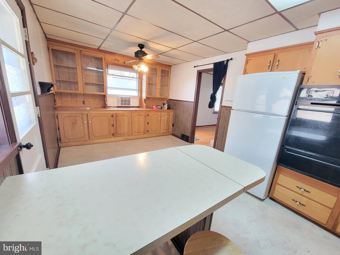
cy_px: 128
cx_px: 170
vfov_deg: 89.9
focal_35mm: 13
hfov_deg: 106.2
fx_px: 128
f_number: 2.2
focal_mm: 2.2
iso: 400
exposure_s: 1/30
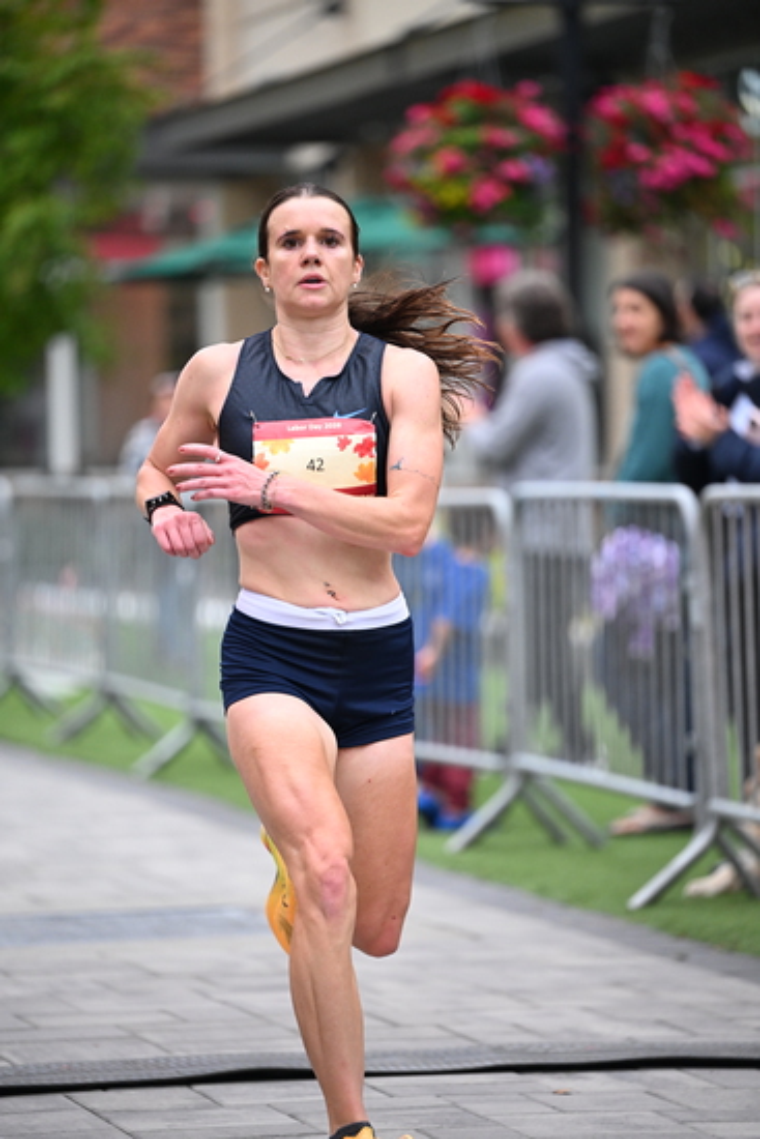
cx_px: 380
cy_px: 570
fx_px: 5380
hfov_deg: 8.1
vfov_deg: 12.1
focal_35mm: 170
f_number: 2.8
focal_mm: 170
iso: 1600
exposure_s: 1/1000
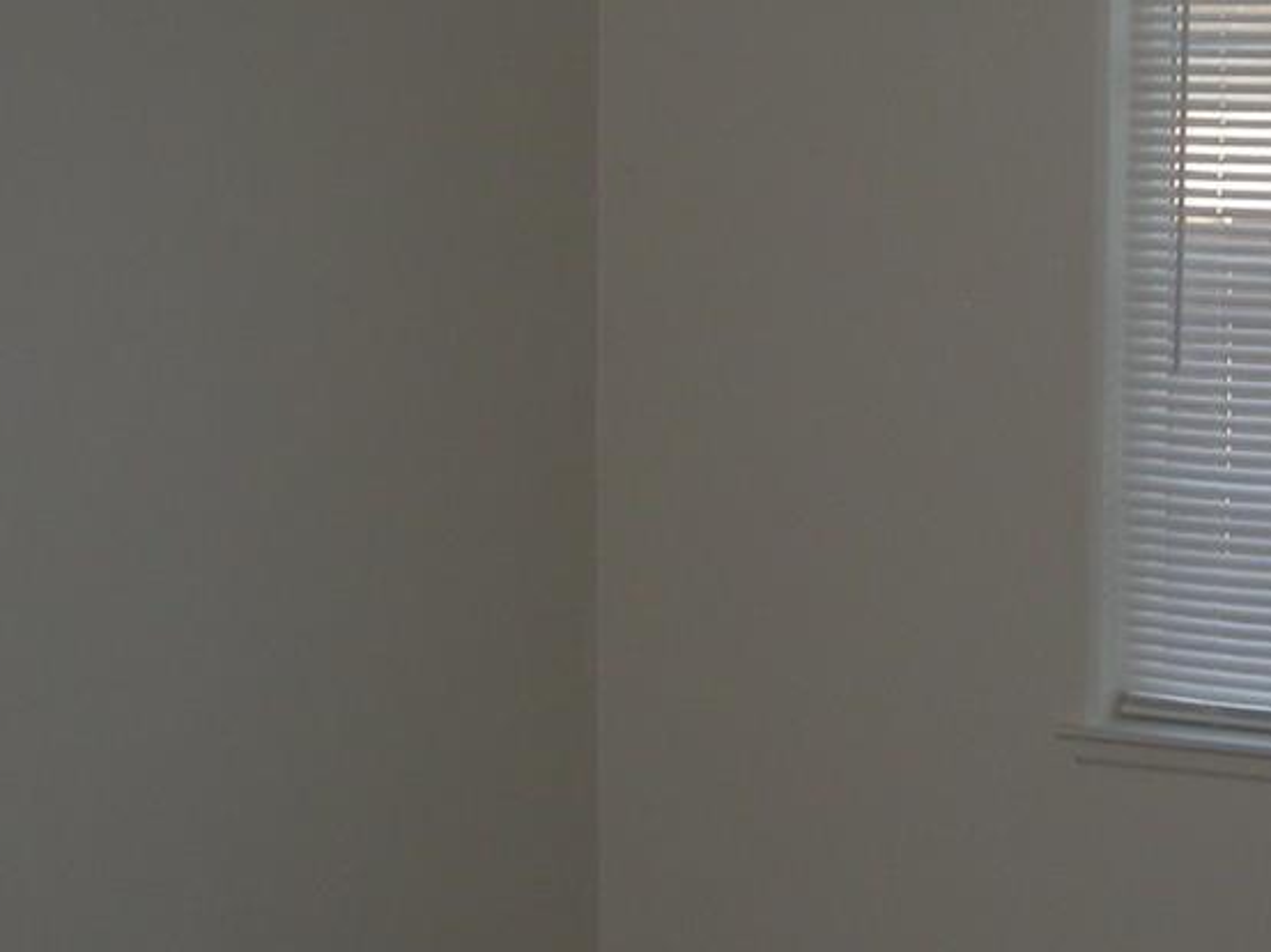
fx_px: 3486
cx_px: 768
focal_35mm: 95
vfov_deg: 15.5
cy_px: 350
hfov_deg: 20.6
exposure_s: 1/57.8
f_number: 2.8
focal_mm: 5.7
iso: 60
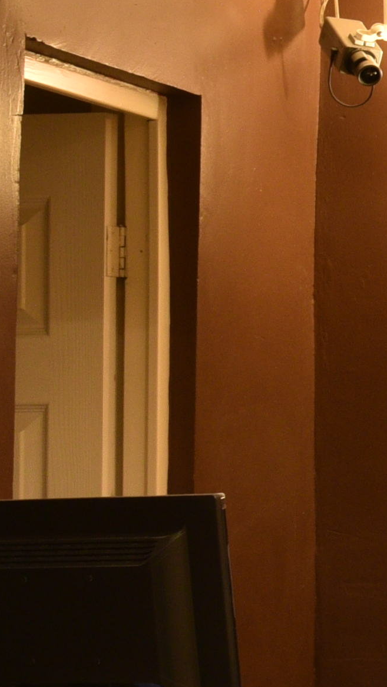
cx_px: 1430
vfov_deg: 11.4
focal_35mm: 189
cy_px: 318
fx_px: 3446
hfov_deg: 5.7
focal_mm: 35
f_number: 9
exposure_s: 1.3
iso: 500
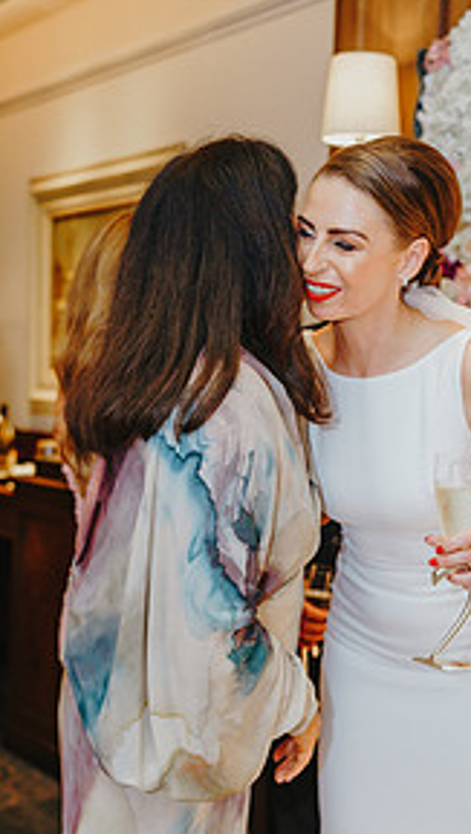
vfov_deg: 36.5
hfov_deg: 21.0
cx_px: 318
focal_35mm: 57
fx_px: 1263
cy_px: 468
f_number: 2.2
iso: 640
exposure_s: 1/200
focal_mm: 35
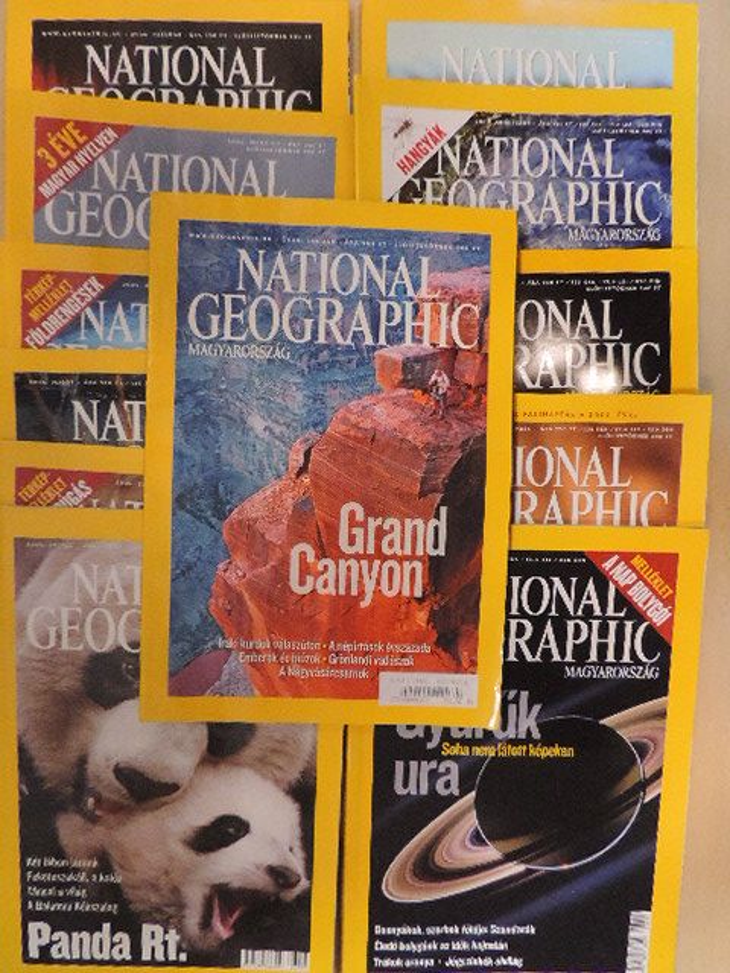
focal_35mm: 24
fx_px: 675
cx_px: 365
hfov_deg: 56.8
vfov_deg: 71.6
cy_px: 486
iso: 1600
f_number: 3
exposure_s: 1/80
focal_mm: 4.3
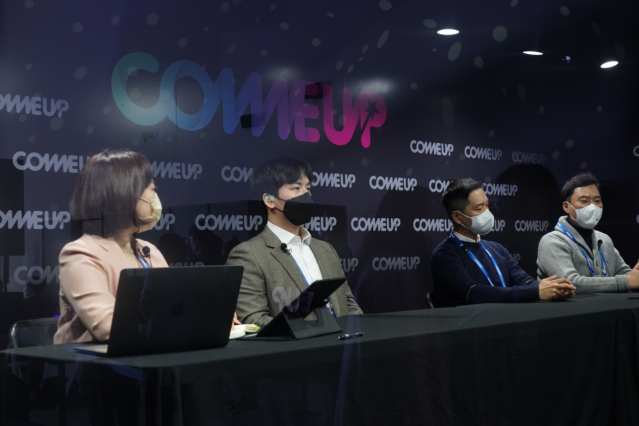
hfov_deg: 40.3
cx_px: 320
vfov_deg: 27.5
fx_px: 870
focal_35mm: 49
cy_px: 213
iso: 2500
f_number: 8
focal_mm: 49
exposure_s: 1/30
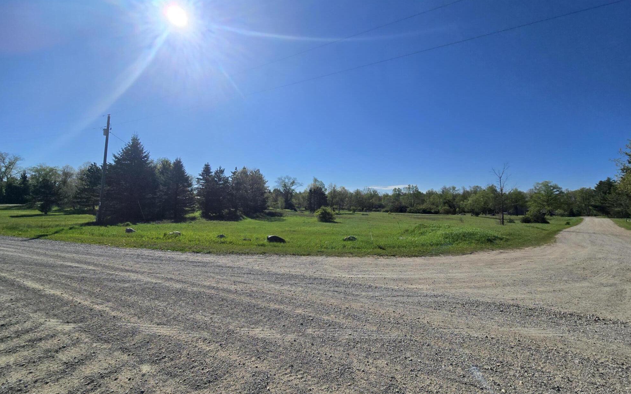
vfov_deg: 78.5
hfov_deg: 105.3
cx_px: 319
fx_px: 241
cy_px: 182
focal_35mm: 14
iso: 50
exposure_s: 1/6014
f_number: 2.2
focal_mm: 2.2
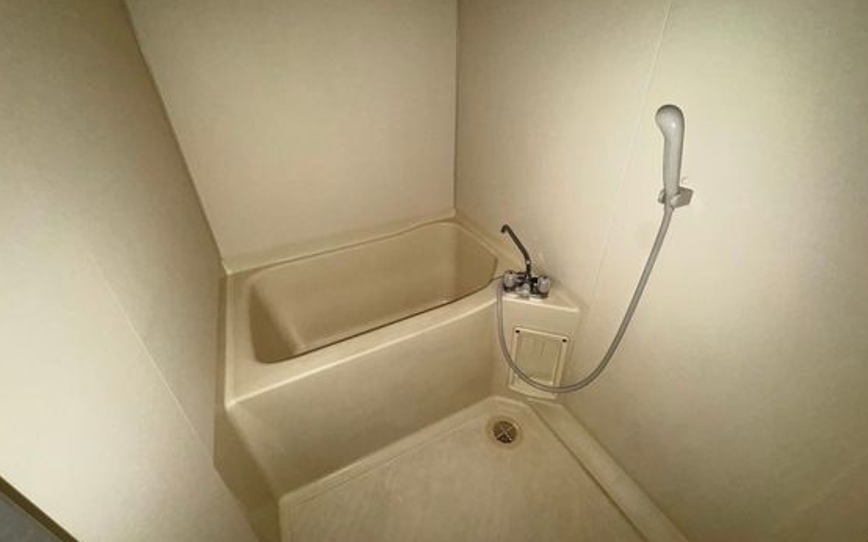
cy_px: 246
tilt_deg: -30.0
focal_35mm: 15
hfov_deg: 101.5
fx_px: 355
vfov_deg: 74.6
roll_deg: +0.4
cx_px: 437
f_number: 2.2
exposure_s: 1/60
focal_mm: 2.22
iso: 250
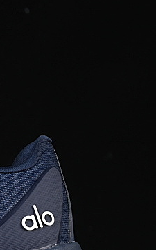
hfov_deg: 5.6
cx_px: -168
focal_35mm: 229
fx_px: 1558
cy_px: 186
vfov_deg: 9.1
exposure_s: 1/60
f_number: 6.3
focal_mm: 50
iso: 160
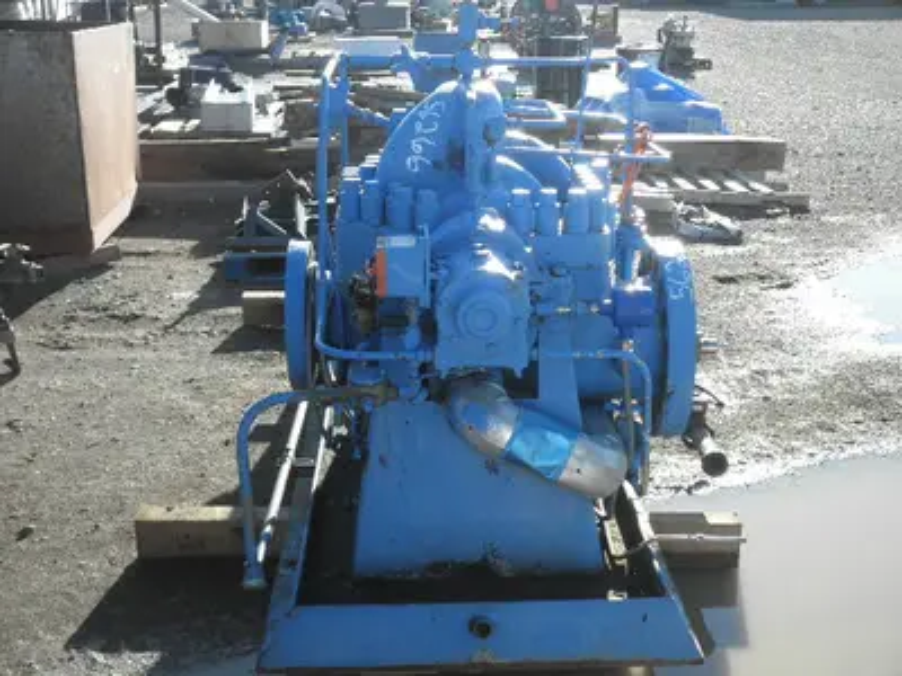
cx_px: 451
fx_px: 1147
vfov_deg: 32.9
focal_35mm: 44
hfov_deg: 42.9
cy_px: 338
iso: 64
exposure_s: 1/200
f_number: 3.4
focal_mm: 7.9
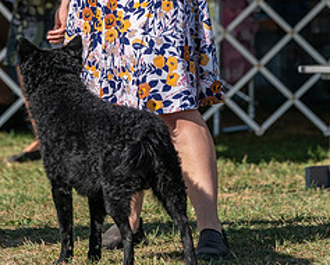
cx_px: 48
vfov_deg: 3.4
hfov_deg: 4.2
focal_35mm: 457
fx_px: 4467
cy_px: -4
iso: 125
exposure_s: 1/1250
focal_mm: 171
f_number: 4.5
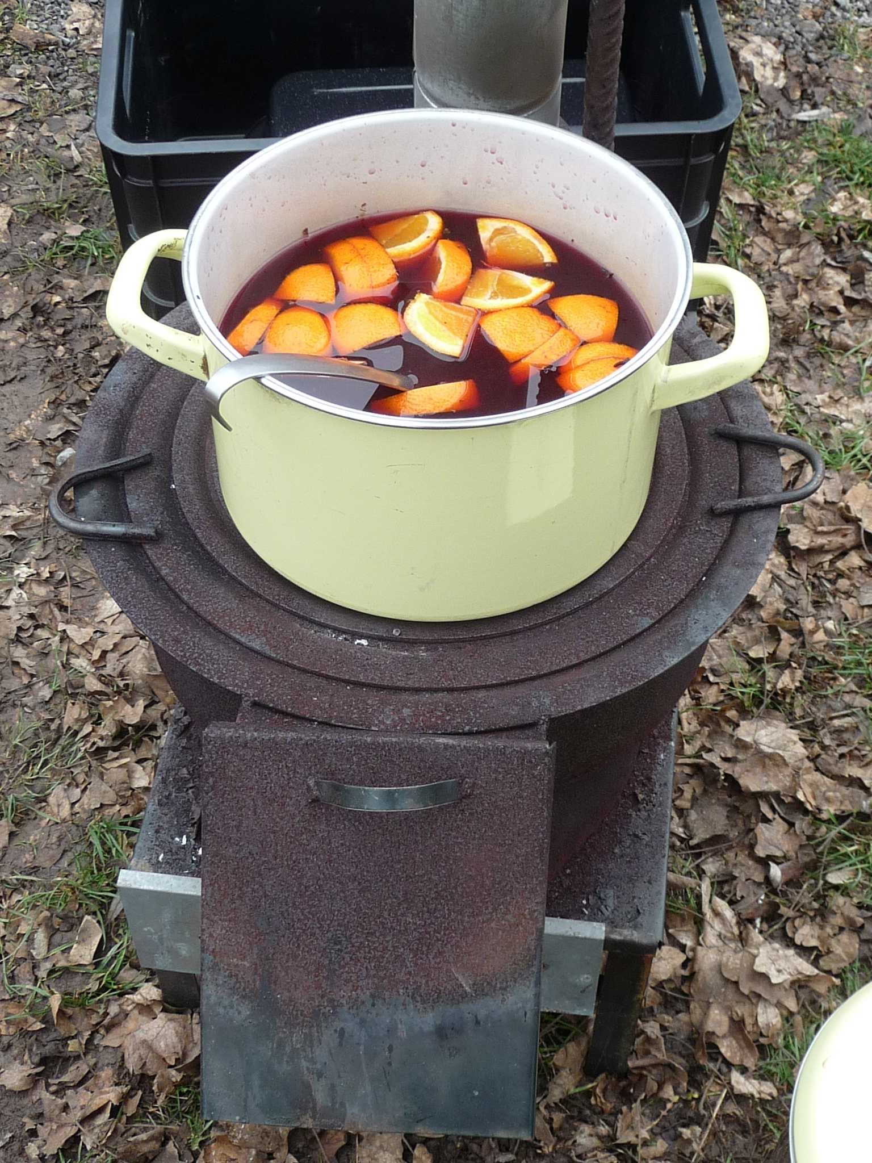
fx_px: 1612
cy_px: 582
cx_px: 436
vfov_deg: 39.7
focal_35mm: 48
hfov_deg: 30.3
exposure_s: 1/50
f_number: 3.4
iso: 100
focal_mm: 5
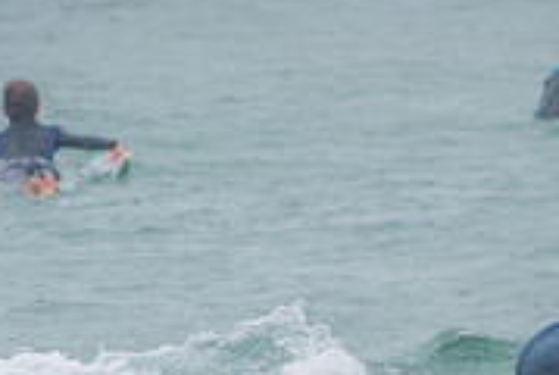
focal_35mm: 1619
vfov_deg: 0.9
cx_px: 590
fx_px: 25181
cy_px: 486
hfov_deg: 1.3
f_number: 5.6
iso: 800
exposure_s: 1/320
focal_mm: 500
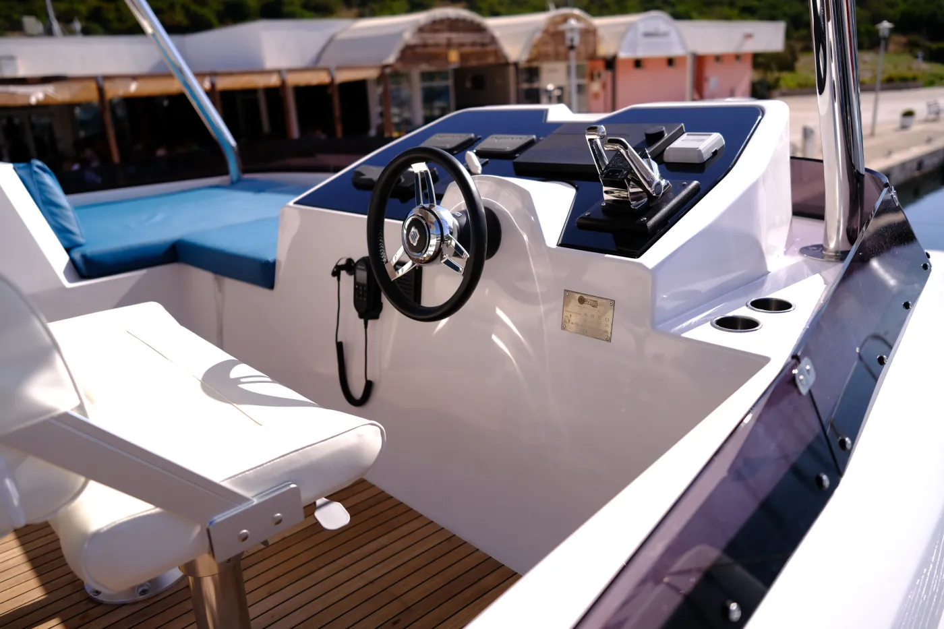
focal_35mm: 27
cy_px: 314
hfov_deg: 67.4
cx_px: 472
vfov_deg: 47.9
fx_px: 708
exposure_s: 1/5400
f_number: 1.4
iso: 100
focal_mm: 18
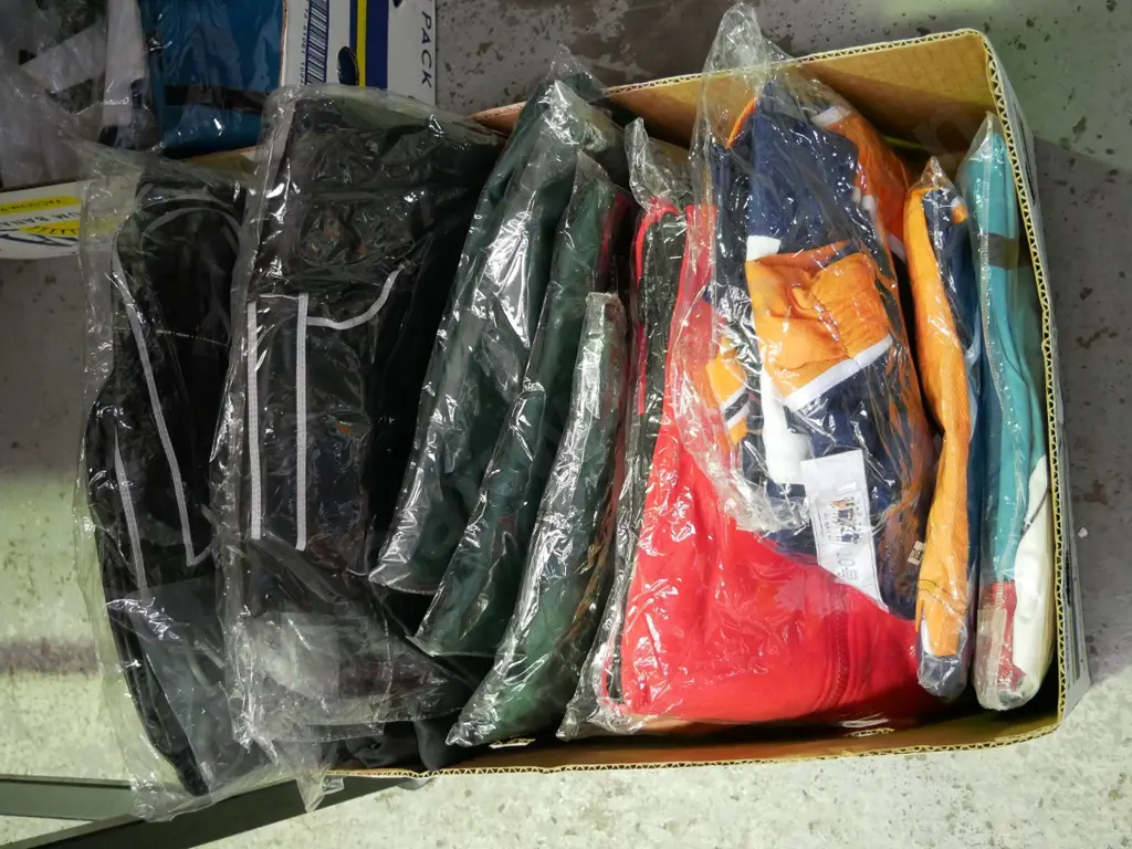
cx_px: 566
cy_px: 424
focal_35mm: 46
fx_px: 1504
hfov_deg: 41.2
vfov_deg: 31.5
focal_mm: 23
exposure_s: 1/60
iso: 2500
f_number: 4.3
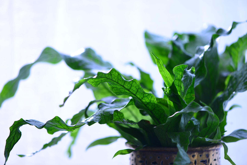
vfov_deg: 13.0
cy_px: 82
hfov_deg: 19.5
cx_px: 124
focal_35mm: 105
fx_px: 721
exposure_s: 1/320
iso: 400
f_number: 5
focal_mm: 105
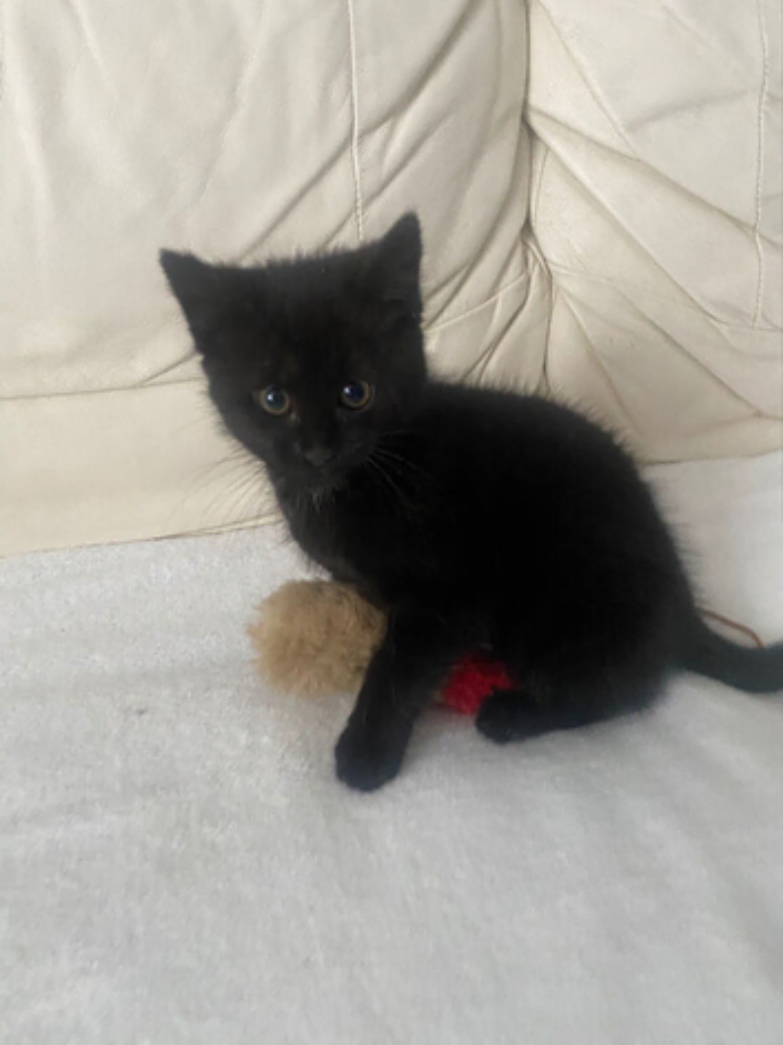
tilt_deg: -28.9
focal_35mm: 26
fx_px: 785
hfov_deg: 53.0
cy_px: 522
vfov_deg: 67.3
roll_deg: -1.6
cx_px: 392
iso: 500
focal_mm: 4.25
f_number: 1.8
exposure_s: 1/58
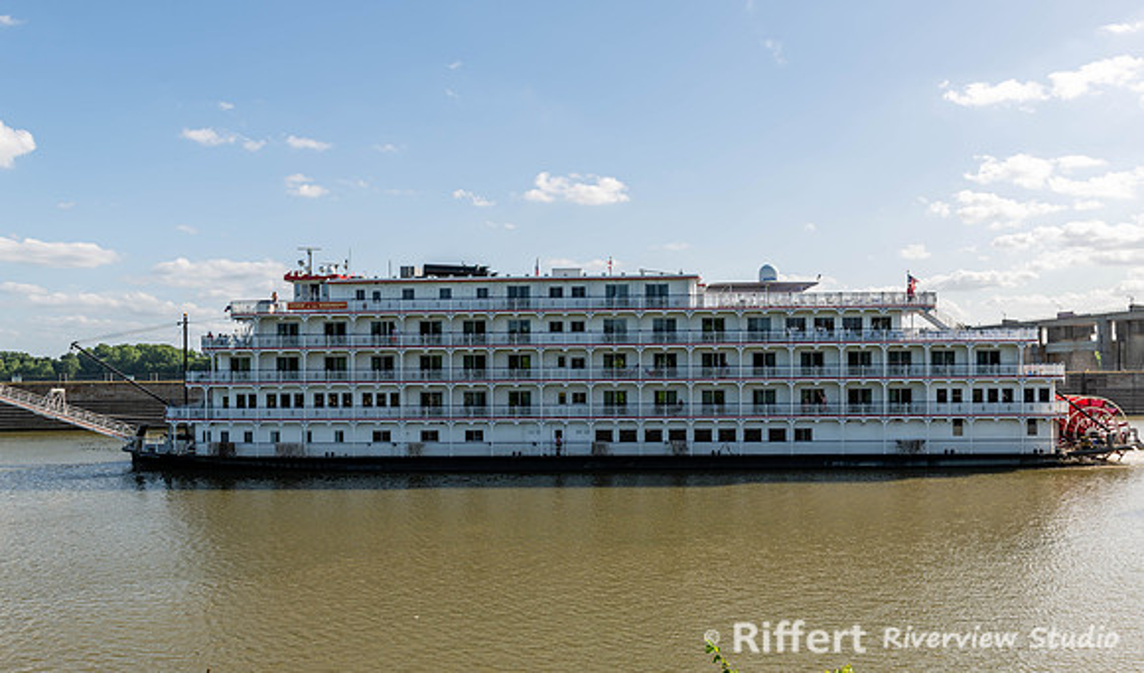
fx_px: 922
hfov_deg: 63.6
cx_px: 596
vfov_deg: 40.0
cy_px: 383
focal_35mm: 30
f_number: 8
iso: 64
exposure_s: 1/200
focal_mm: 27
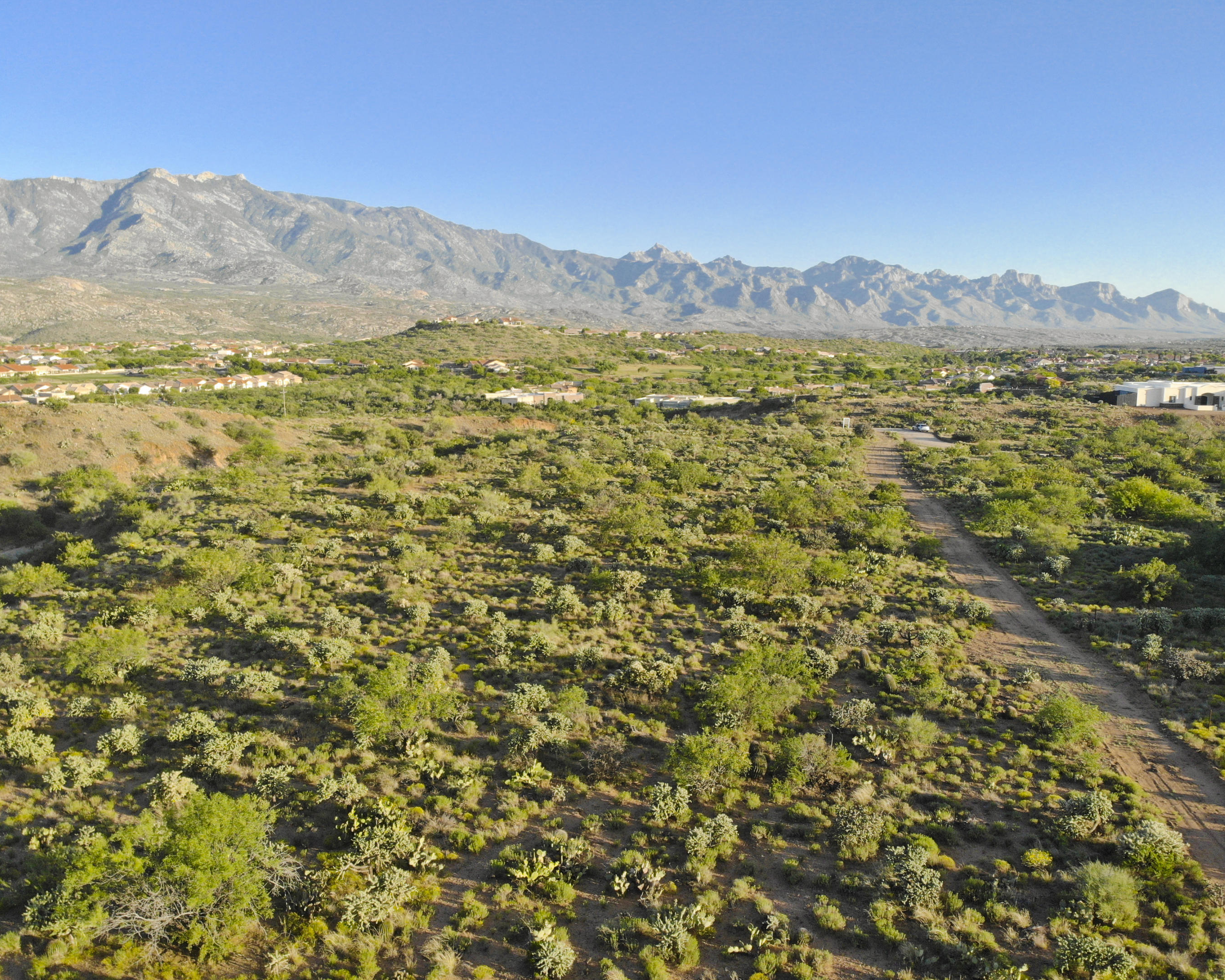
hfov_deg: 66.0
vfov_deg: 54.9
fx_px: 943
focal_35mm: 26
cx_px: 638
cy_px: 481
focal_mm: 4.5
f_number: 2.8
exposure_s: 1/460
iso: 100
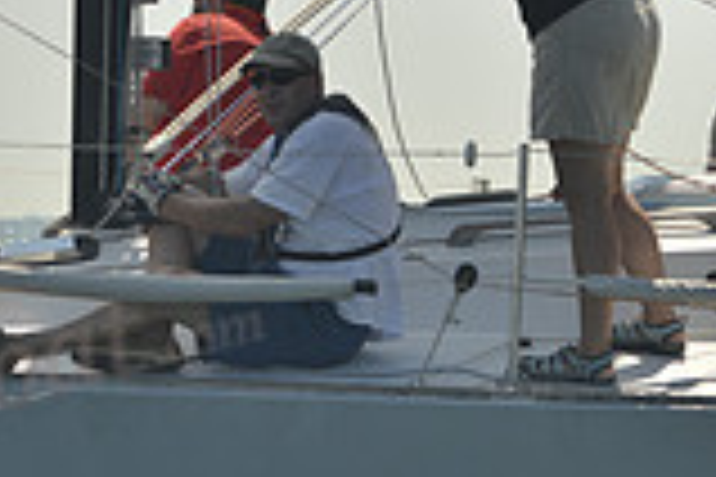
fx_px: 6165
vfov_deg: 4.4
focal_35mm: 310
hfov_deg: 6.6
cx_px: 500
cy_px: 92
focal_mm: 85
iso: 200
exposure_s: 1/800
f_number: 5.6
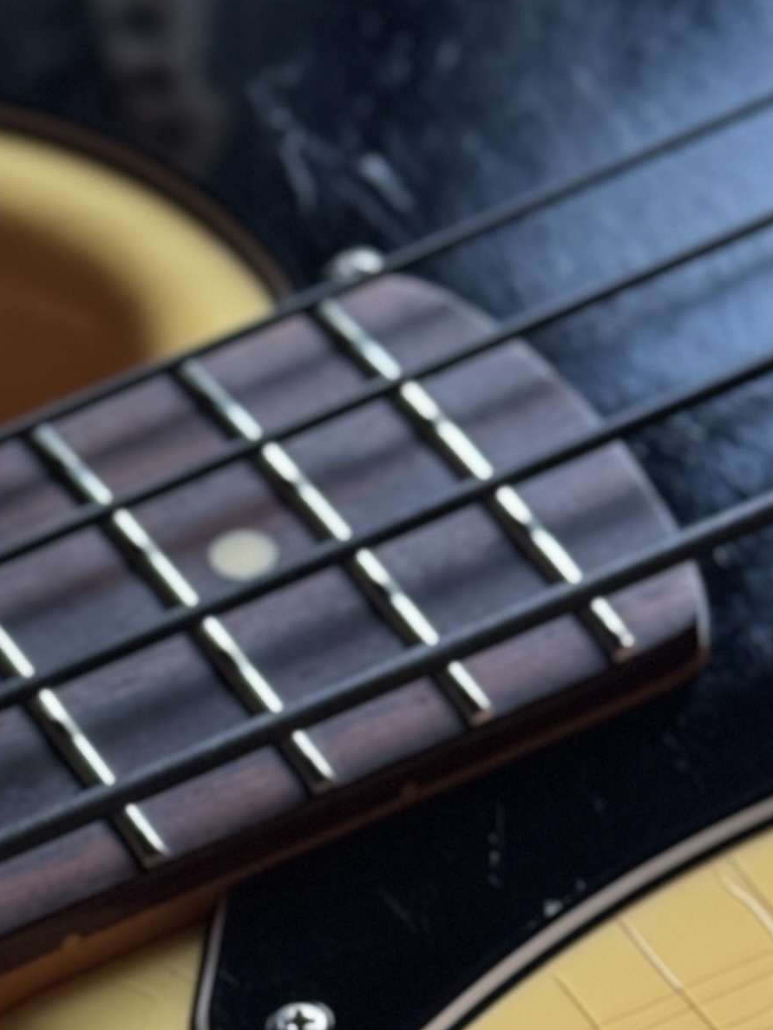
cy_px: 1163
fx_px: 4851
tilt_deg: -49.5
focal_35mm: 163
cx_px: 455
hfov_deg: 9.1
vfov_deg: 11.9
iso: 160
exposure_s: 1/60
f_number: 1.78
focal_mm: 6.76
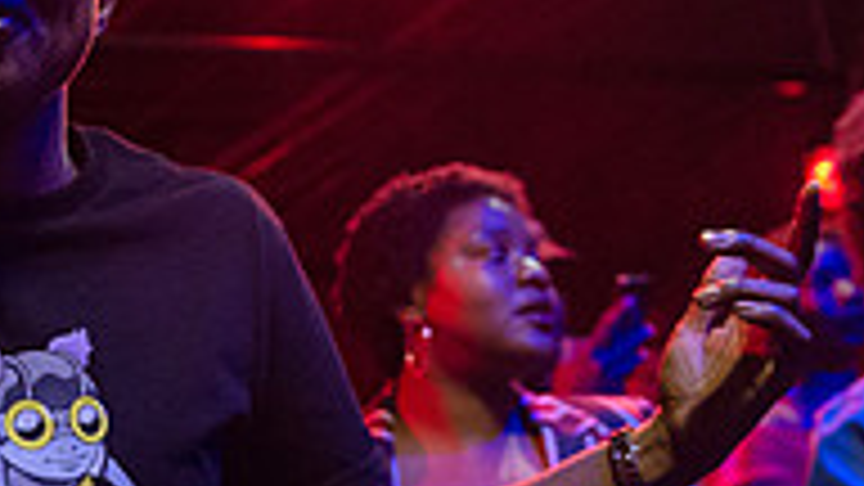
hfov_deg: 26.9
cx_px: 81
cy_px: 385
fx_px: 1741
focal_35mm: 76
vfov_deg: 15.8
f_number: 2.8
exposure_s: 1/250
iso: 4000
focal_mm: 24
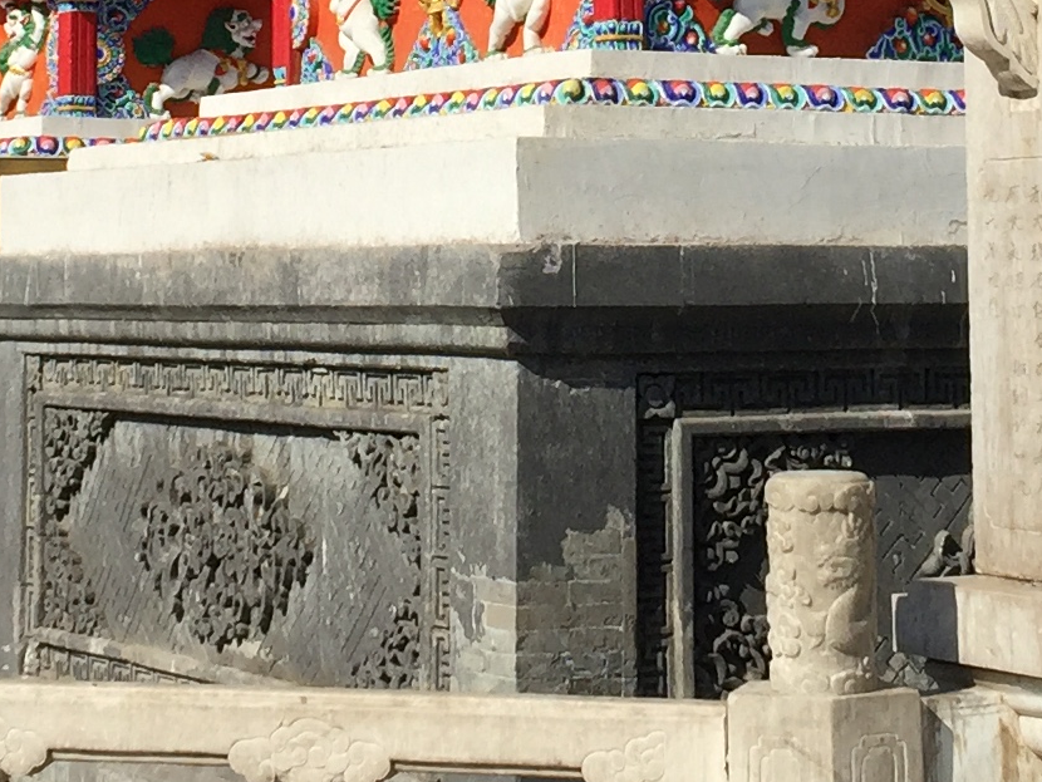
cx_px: 576
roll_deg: +0.7
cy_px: -40
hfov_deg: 17.3
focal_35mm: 114
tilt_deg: +5.7
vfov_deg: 12.8
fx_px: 3433
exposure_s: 1/3597
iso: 32
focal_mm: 4.15
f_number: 2.2
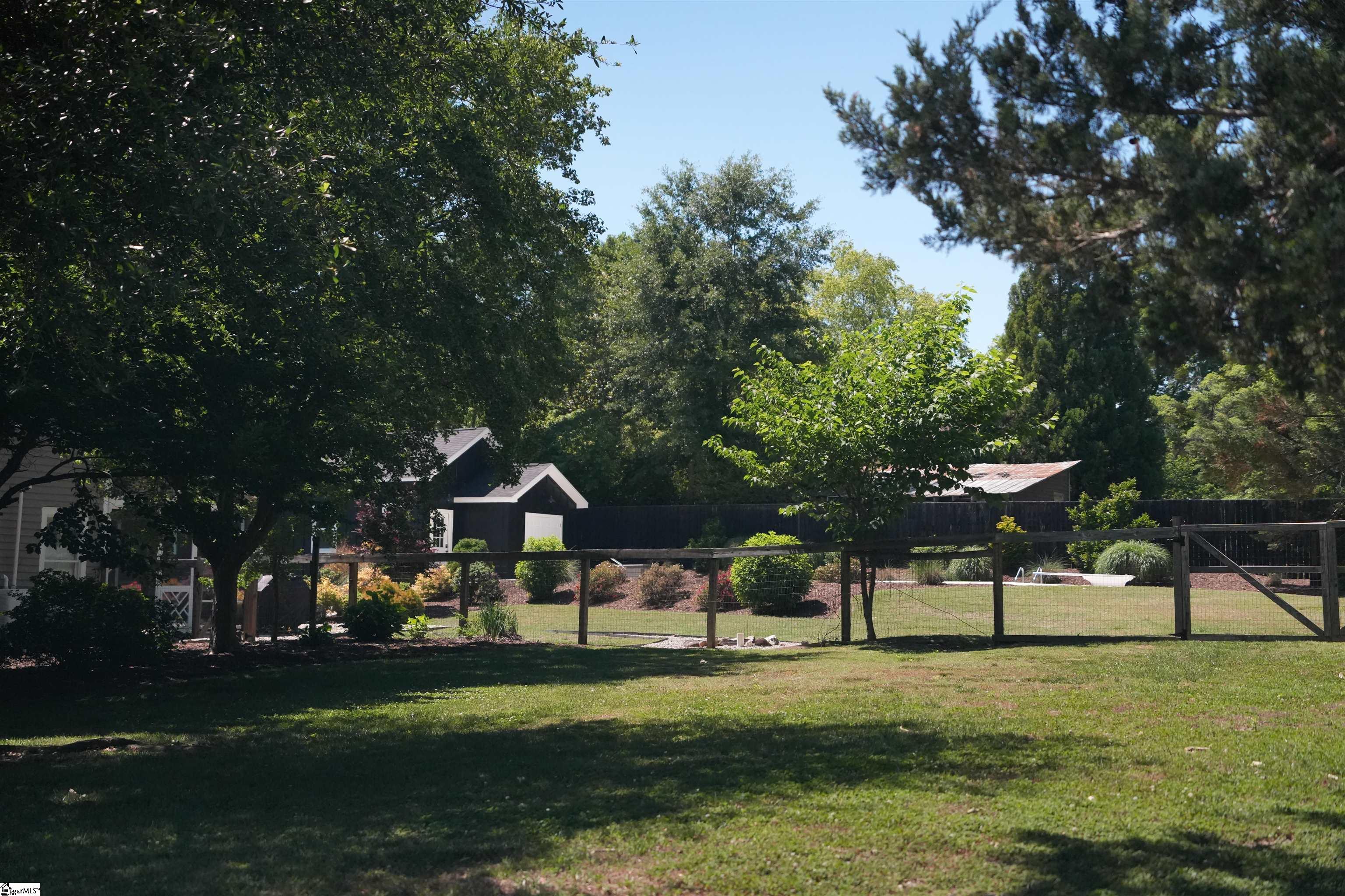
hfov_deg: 36.2
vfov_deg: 24.6
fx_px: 2055
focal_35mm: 55
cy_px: 448
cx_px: 672
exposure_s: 1/160
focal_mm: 55
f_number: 4
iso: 6400
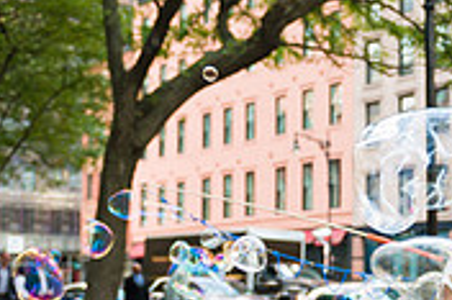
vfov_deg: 17.2
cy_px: 223
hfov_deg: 24.5
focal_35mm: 79
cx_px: 457
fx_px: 991
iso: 800
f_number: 3.2
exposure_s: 1/1250
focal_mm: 24
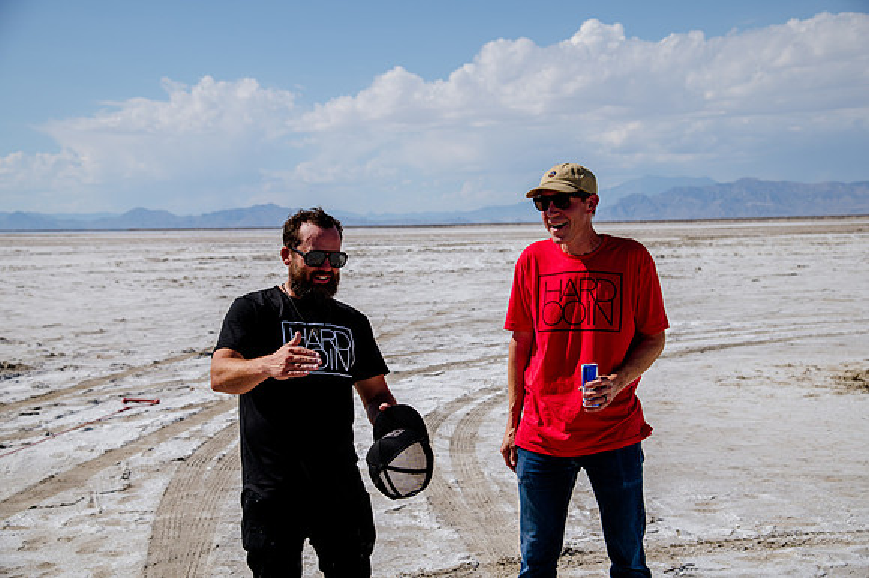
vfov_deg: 23.4
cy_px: 289
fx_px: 1399
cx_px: 434
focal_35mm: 58
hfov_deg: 34.5
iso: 160
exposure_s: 1/1250
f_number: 6.3
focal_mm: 58
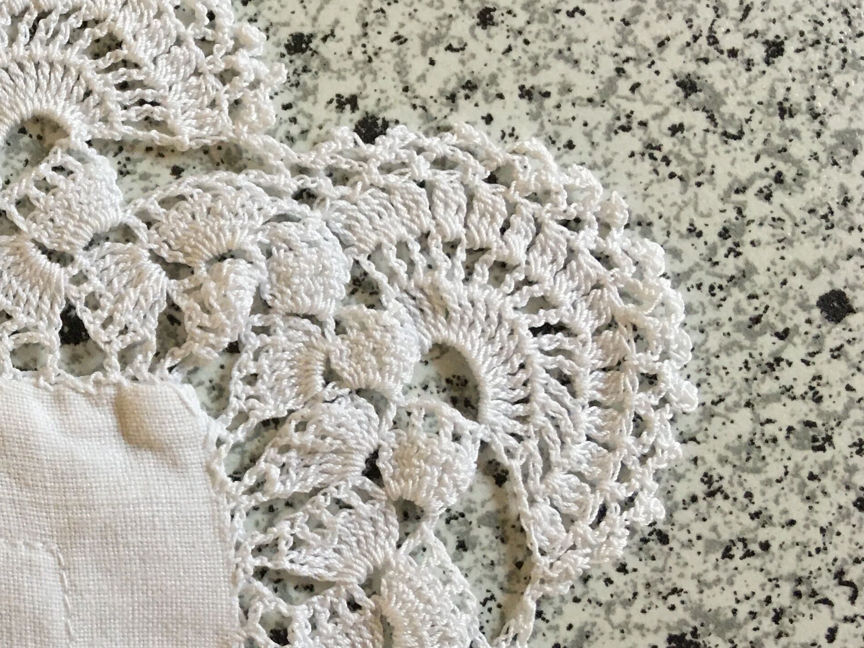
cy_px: 428
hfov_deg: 29.5
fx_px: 1523
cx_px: -5
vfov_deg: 23.9
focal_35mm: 61
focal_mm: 4.15
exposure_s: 1/33
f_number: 2.2
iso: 50
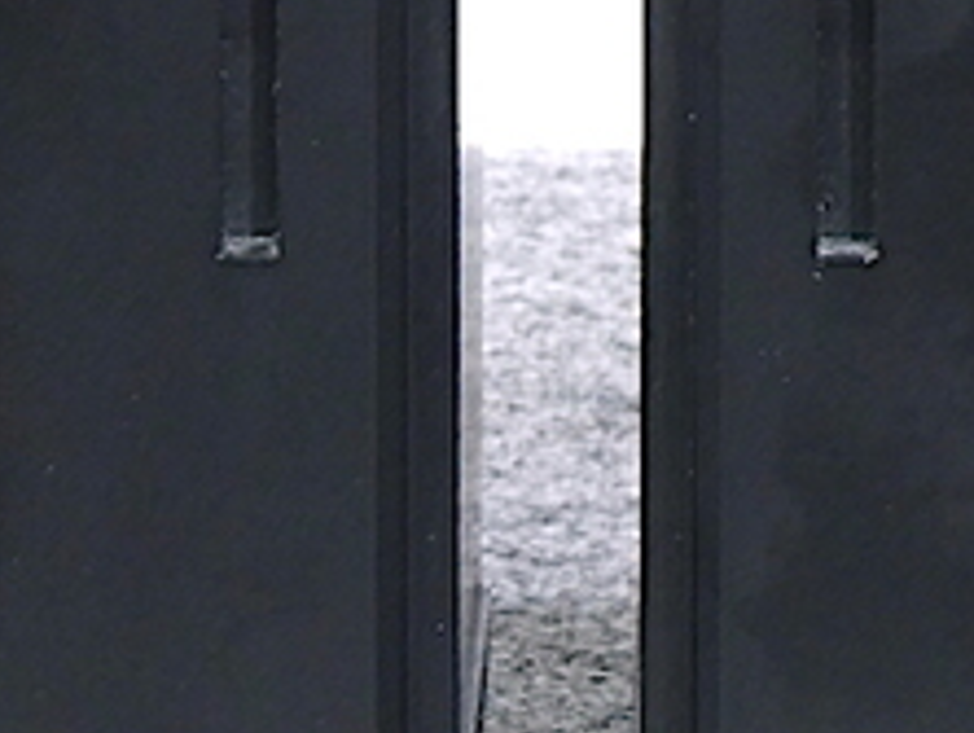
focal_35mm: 652
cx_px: 535
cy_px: -83
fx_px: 18365
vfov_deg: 2.3
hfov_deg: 3.0
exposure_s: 1/1.6
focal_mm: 27.1
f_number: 5.4
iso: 200
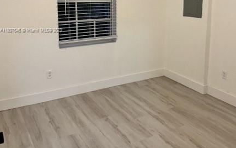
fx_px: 245
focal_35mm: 38
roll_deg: +0.2
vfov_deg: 32.7
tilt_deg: -9.8
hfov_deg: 51.4
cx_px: 131
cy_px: 30
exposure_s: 1/60
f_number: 1.78
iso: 250
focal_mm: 6.86
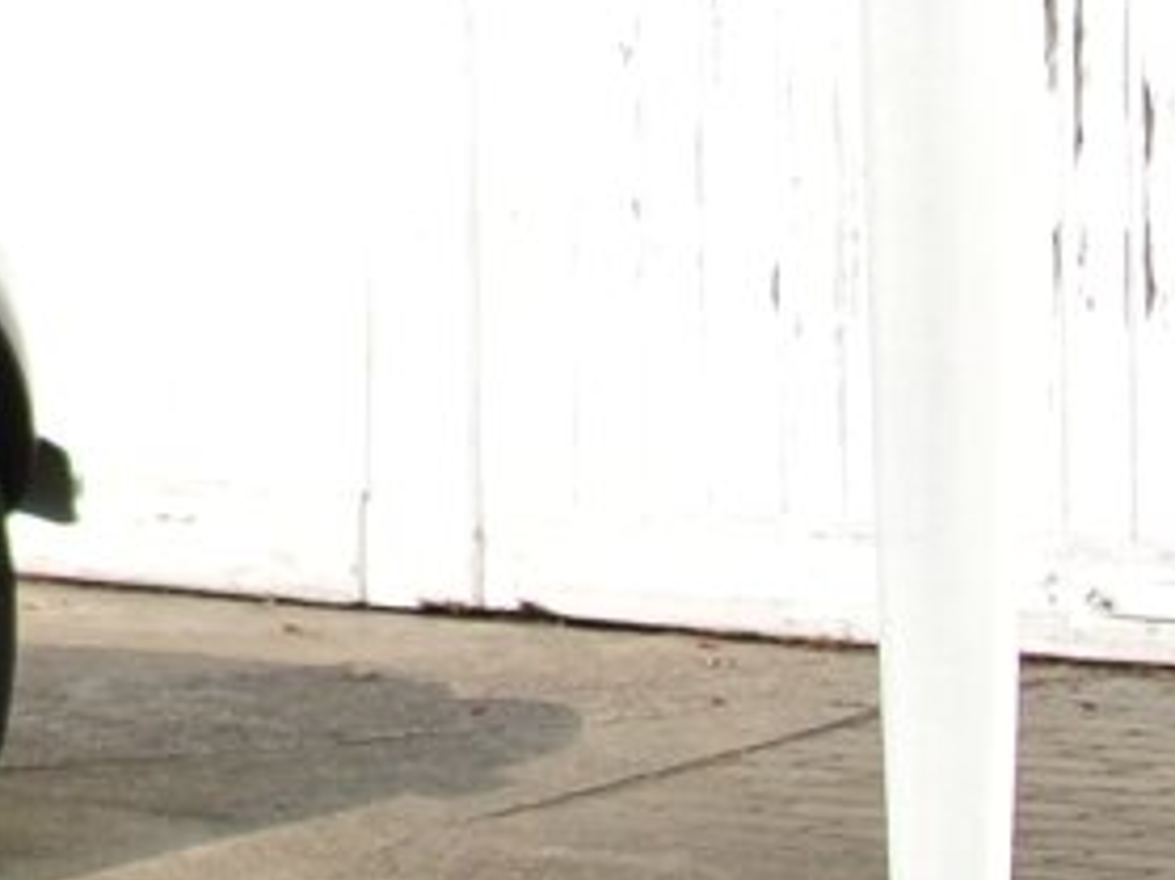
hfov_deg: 9.2
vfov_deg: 7.8
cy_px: -61
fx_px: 6379
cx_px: -1887
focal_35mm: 188
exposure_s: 1/640
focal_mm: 12.7
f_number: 3.8
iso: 100
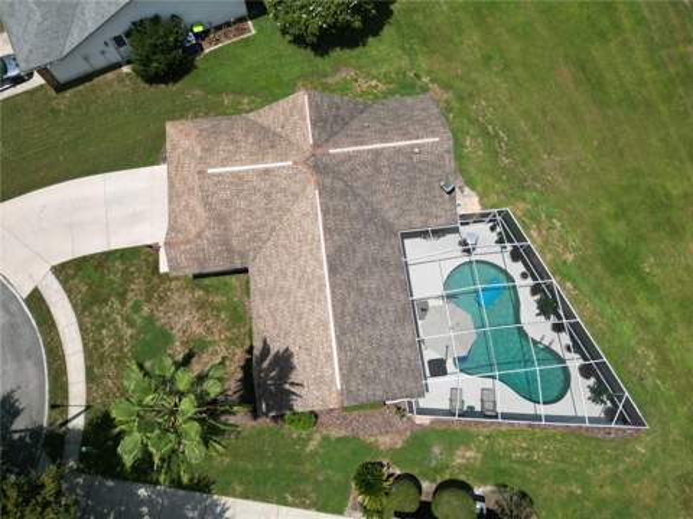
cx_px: 346
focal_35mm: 24
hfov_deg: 71.6
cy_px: 260
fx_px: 480
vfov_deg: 56.8
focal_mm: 6.72
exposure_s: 1/4000
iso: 120
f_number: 1.7
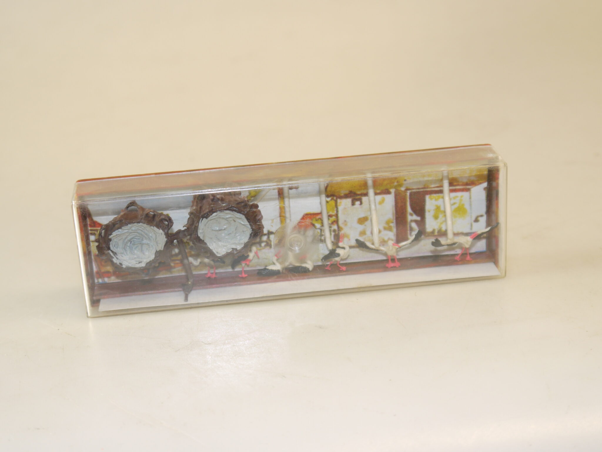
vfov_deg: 22.6
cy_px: 226
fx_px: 1130
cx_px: 301
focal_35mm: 65
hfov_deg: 29.8
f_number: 4.4
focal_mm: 23
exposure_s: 1/25
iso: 100
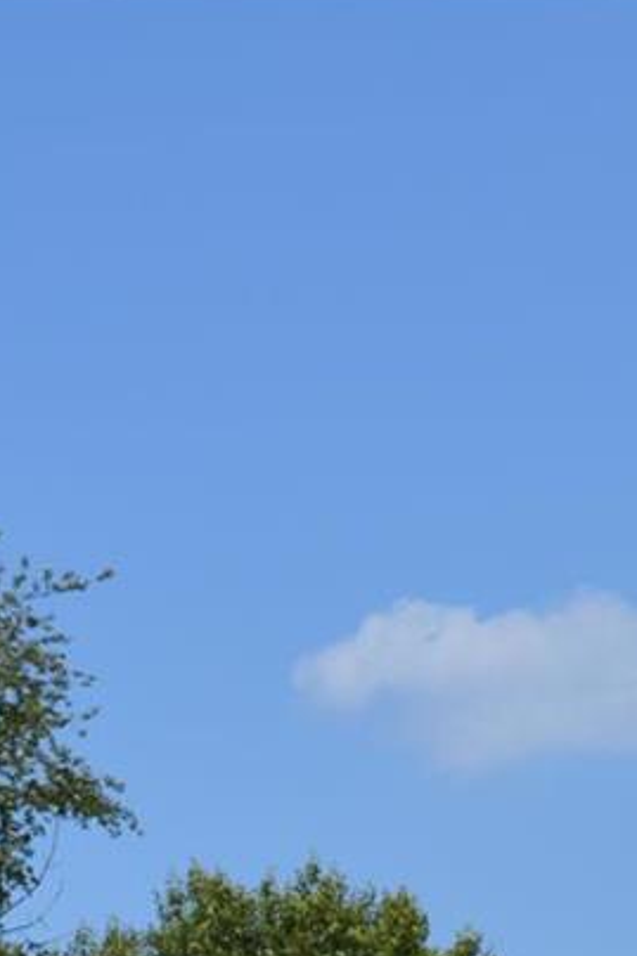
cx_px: -440
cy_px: 1241
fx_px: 5047
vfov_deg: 10.6
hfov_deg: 7.1
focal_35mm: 190
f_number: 8
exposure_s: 1/250
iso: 100
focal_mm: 32
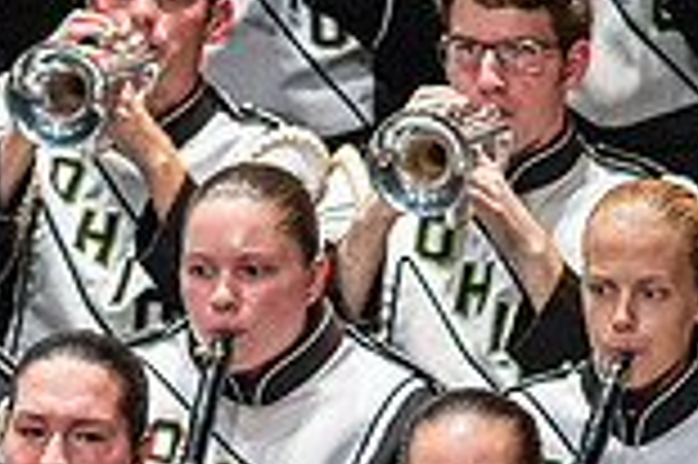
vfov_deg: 1.2
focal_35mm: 1122
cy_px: 716
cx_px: 558
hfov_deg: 1.8
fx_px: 21731
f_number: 5.6
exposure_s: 1/400
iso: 5000
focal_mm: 300
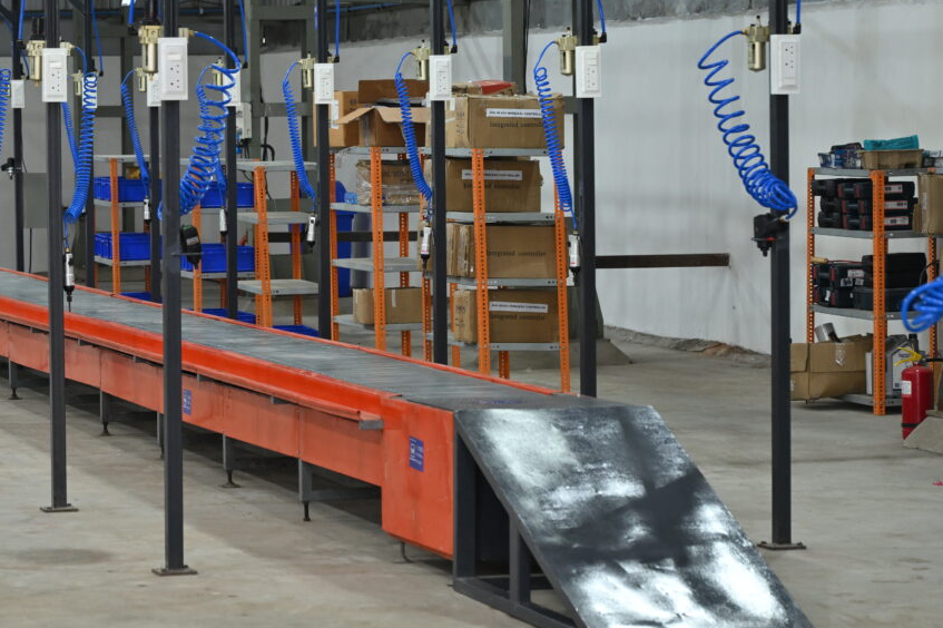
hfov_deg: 16.1
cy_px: 184
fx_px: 3325
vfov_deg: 10.8
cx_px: 251
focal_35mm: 127
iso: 800
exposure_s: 1/125
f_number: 5.6
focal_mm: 84
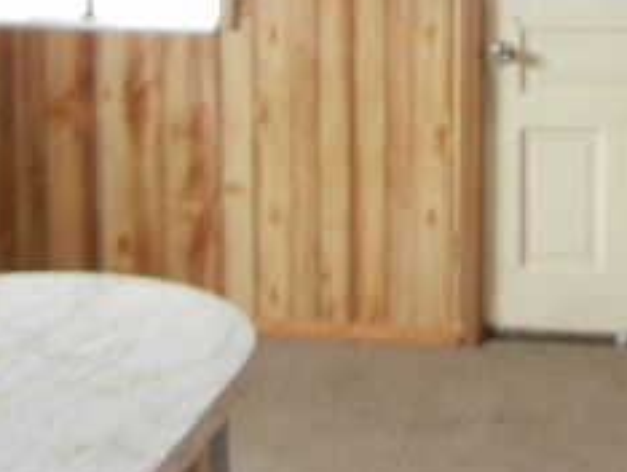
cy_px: -70
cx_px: 482
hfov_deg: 23.5
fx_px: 1487
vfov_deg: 17.3
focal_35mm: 82
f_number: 3.5
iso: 200
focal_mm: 5.4
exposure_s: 1/30
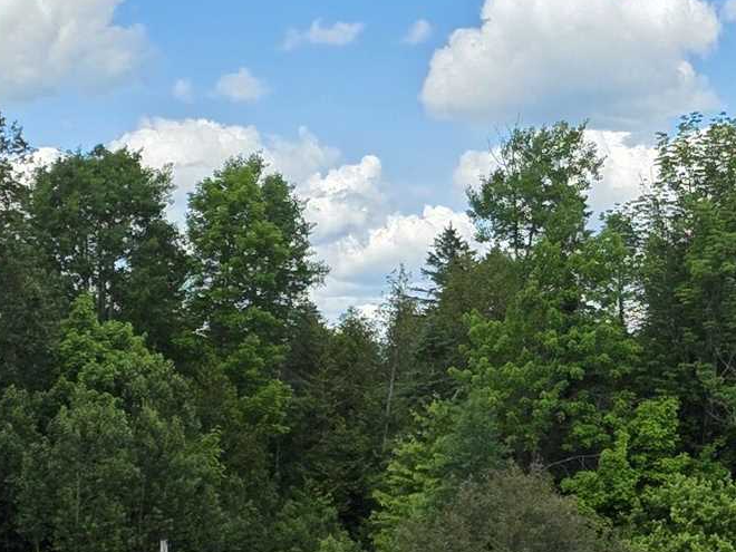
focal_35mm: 107
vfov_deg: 13.7
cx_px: 720
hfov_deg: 18.0
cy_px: 523
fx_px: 2275
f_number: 1.7
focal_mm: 6.3
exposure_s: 1/3618
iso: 80
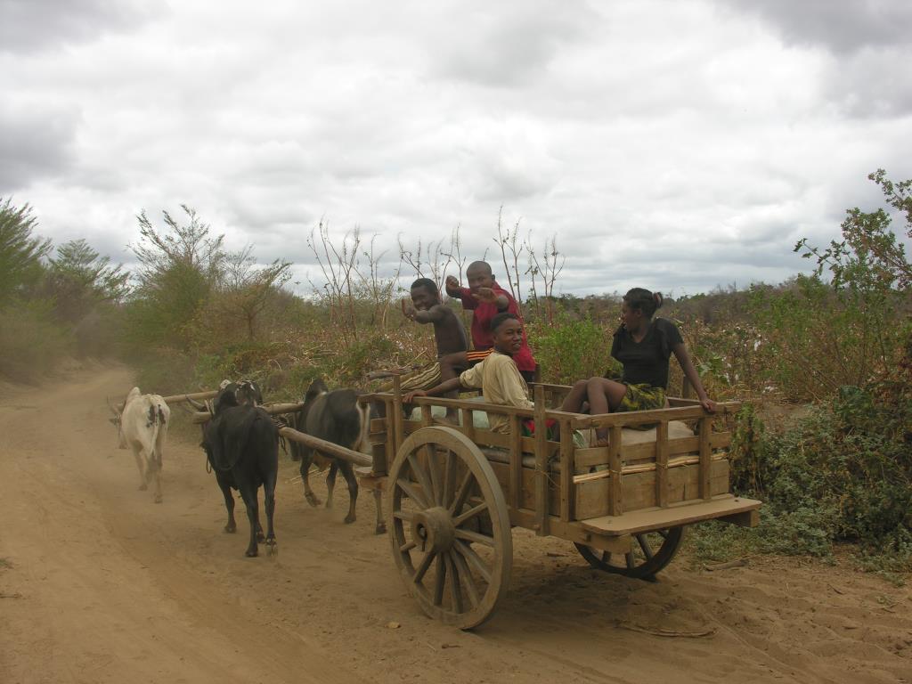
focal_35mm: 35
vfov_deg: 40.7
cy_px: 342
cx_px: 456
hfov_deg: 52.6
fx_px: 922
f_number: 6.3
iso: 50
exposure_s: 1/215
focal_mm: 8.9
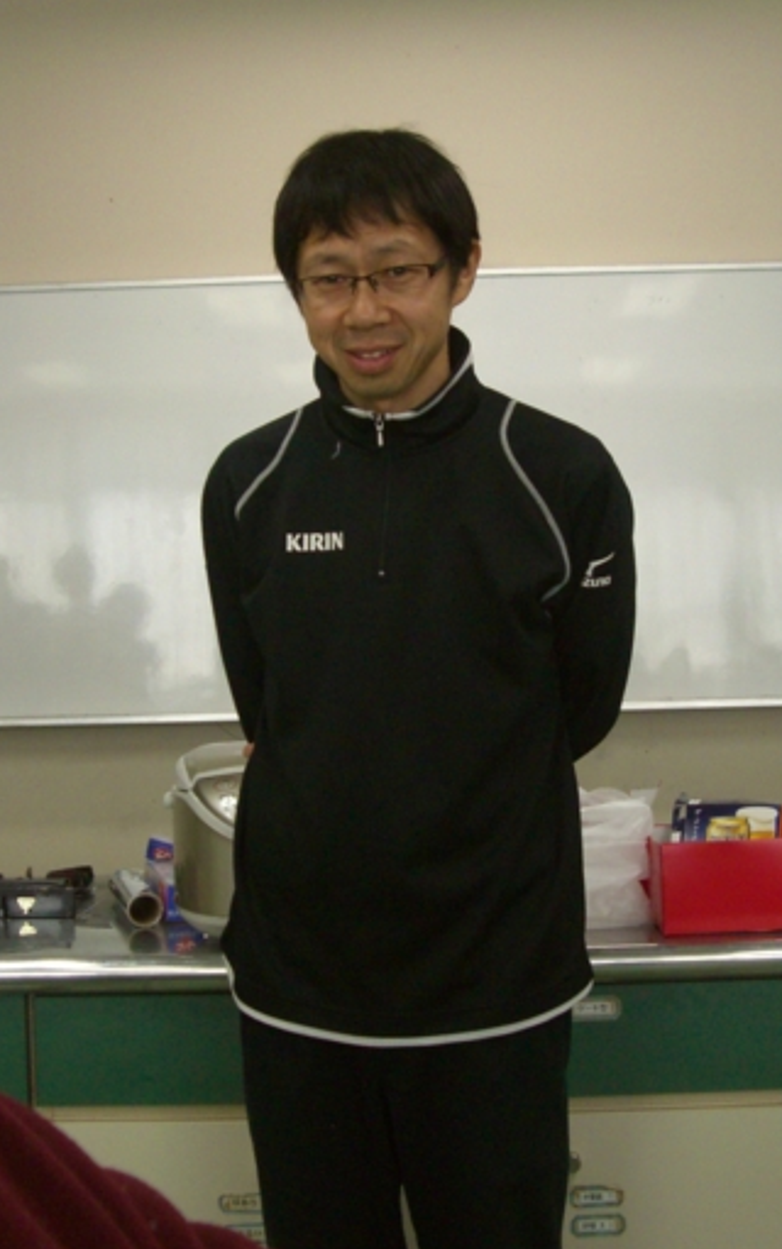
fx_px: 2145
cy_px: 584
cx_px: 496
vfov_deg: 32.4
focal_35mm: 63
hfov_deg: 20.6
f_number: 2.8
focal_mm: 7.9
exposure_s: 1/125
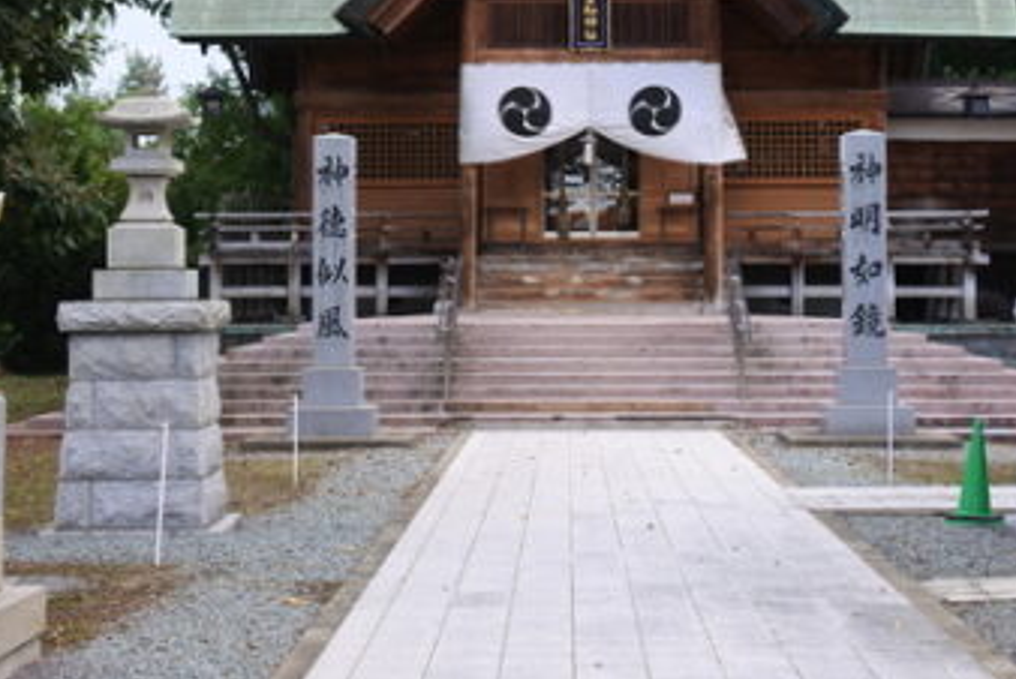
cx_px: 547
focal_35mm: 78
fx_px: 2203
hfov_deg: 26.0
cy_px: 135
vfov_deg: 17.4
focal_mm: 16.5
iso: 160
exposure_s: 1/125
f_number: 4.5
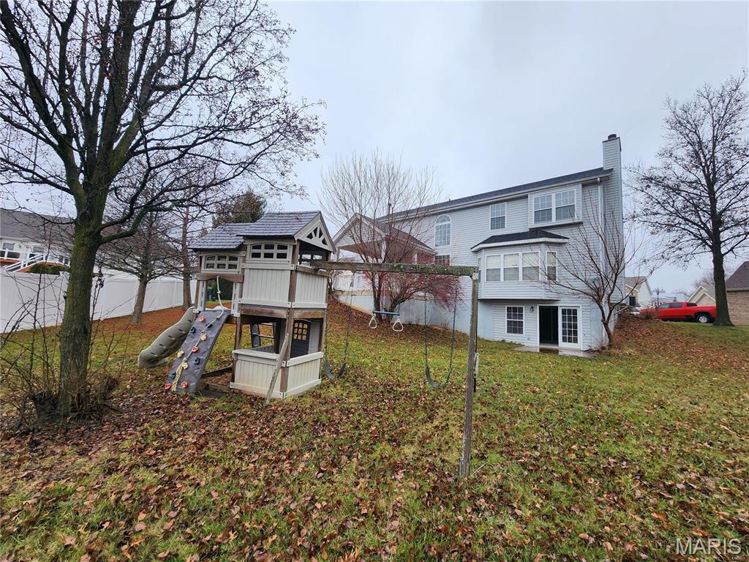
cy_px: 281
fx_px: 281
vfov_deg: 89.9
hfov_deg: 106.2
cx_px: 374
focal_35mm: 13
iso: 50
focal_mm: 2.2
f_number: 2.2
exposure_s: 1/390
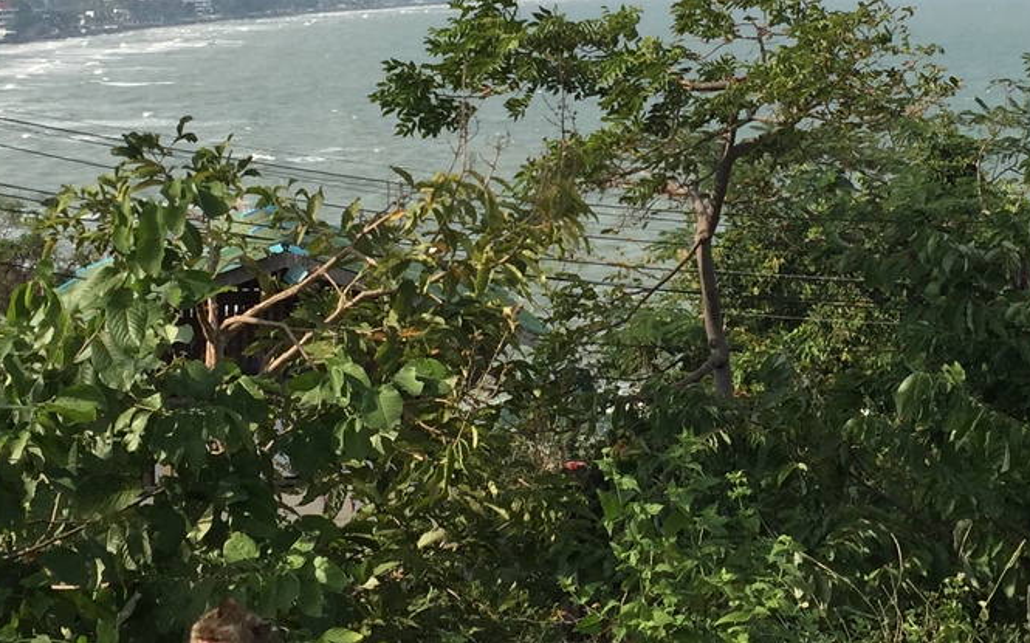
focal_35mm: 74
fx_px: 2076
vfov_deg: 17.4
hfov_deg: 27.8
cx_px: 651
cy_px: 73
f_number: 2.2
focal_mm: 4.15
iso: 32
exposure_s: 1/1799
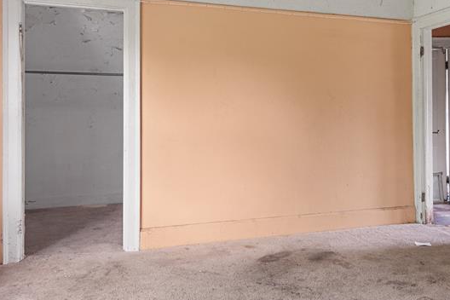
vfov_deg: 40.0
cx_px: 268
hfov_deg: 56.8
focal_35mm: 33
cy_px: 141
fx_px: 412
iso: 400
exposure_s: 1/2.5
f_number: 8
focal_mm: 17
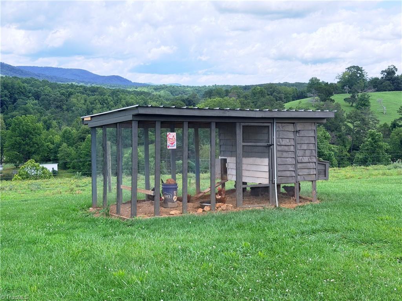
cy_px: 150
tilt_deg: -4.9
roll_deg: +0.3
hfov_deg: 39.7
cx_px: 201
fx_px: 557
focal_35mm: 48
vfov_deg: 30.3
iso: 64
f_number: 1.78
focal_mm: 6.76
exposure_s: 1/2865
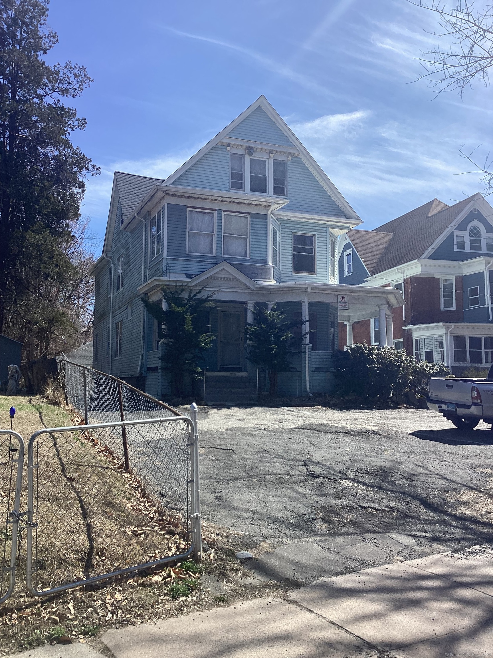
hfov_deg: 45.4
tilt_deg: +4.3
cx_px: 246
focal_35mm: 31
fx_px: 589
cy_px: 329
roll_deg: +0.0
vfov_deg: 58.4
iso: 25
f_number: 2.4
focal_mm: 3.3
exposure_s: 1/1253
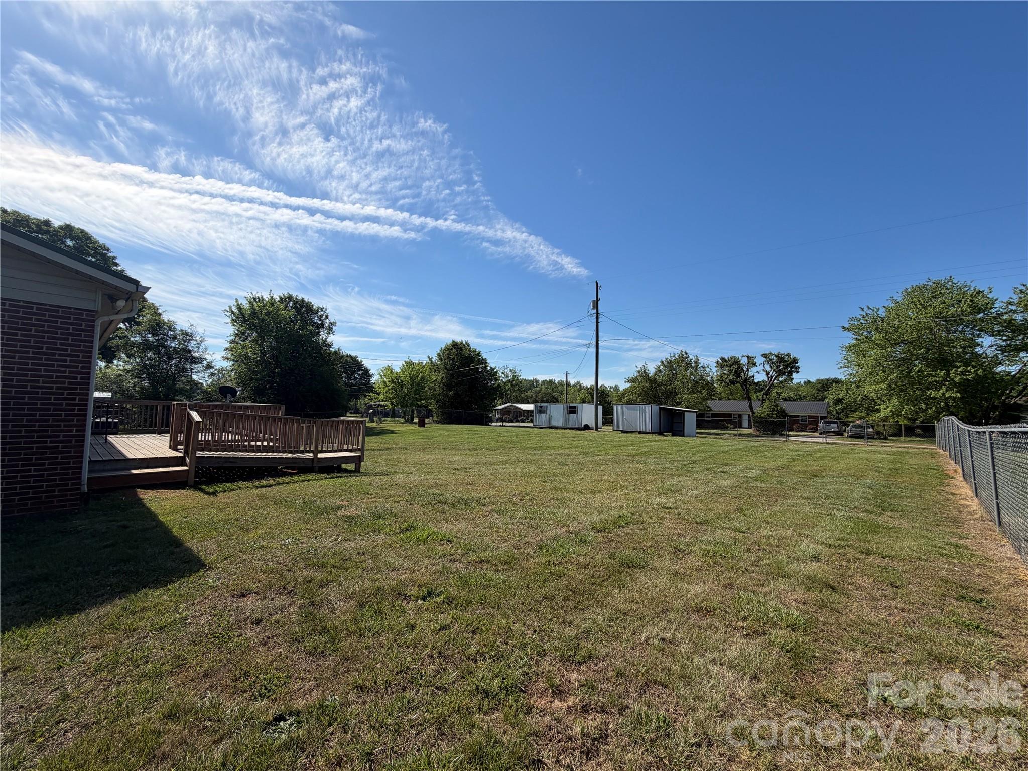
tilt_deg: +3.3
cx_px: 514
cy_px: 386
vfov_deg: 85.7
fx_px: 416
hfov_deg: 102.1
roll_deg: -2.5
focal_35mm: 14
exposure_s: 1/914
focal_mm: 2.22
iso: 20
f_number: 2.2
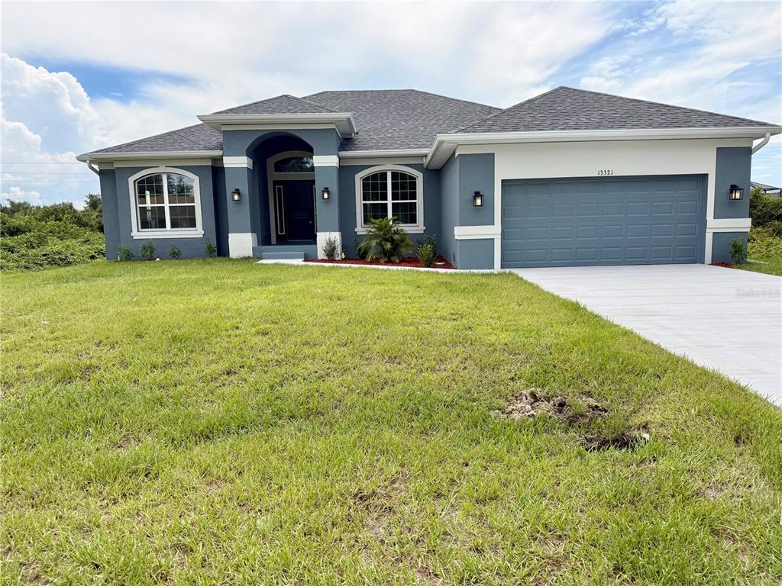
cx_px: 391
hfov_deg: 71.6
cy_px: 293
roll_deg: +1.1
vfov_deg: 56.8
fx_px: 542
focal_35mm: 24
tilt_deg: -6.3
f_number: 1.78
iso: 100
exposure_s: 1/3953
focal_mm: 6.76
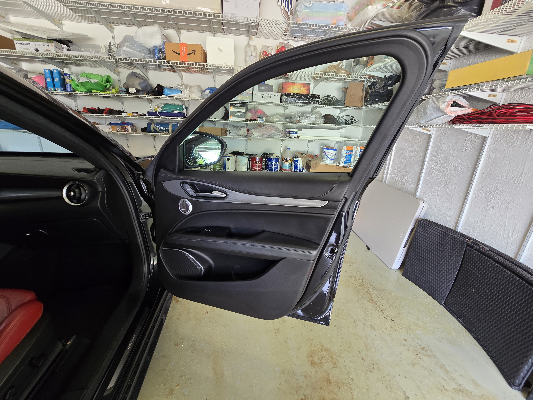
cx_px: 266
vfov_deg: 89.9
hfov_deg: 106.2
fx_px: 200
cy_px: 200
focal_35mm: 13
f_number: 2.2
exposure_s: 1/60
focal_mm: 2.2
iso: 100
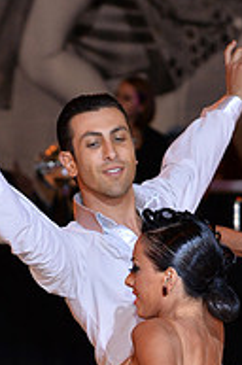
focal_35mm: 367
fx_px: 3714
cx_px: 133
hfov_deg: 3.7
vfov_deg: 5.6
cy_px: 467
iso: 2000
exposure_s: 1/250
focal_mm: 122
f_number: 5
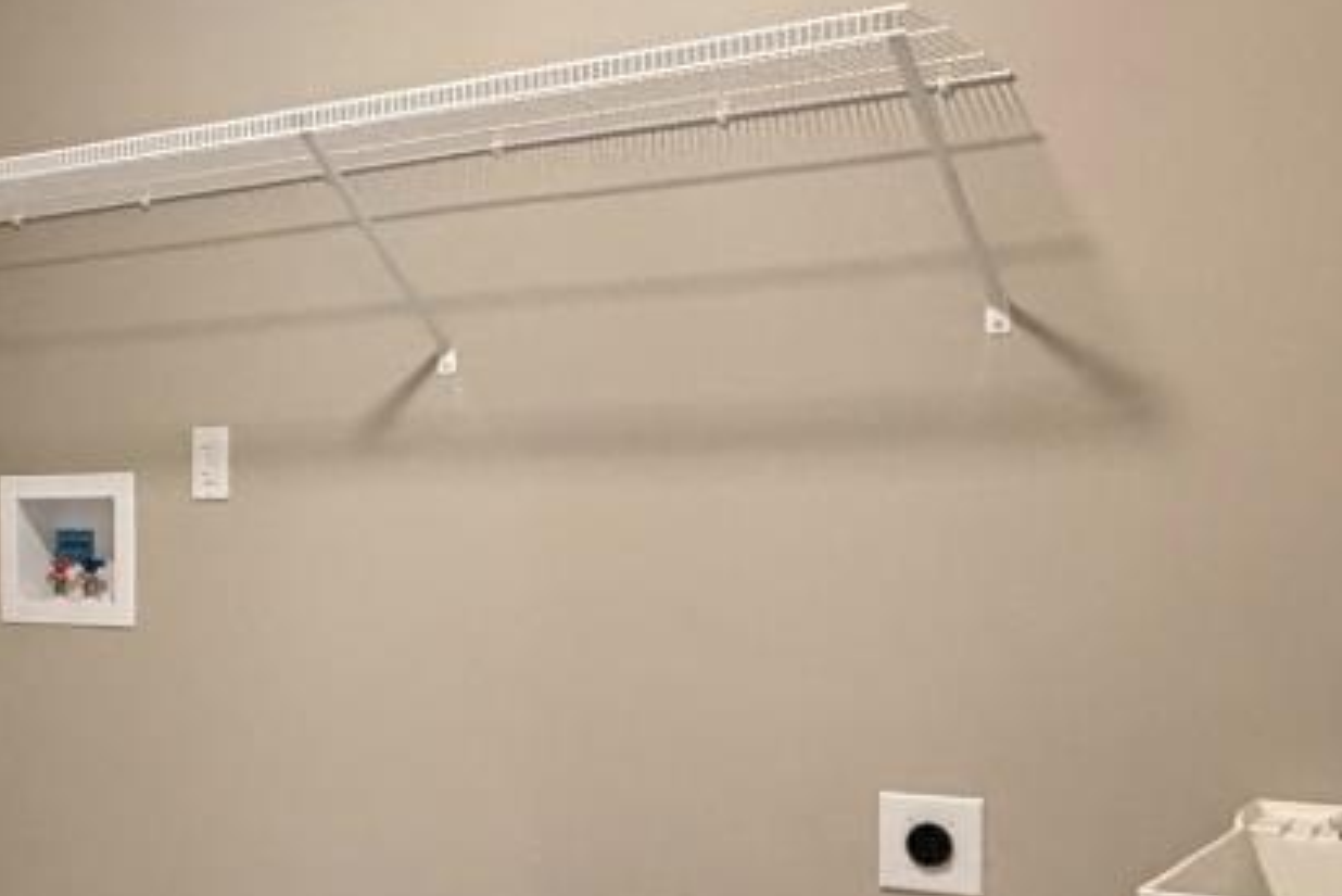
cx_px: 117
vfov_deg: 25.4
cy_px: 614
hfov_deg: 35.2
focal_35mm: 53
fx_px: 1976
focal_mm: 2.22
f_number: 2.2
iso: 400
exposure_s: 1/60
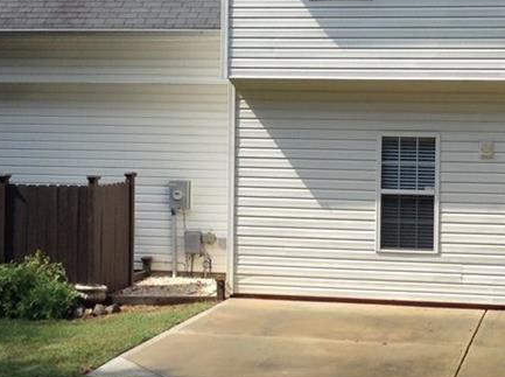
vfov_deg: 18.8
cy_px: 148
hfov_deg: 24.8
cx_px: 385
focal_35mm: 78
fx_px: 1136
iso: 25
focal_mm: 3.3
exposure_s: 1/604
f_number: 2.4
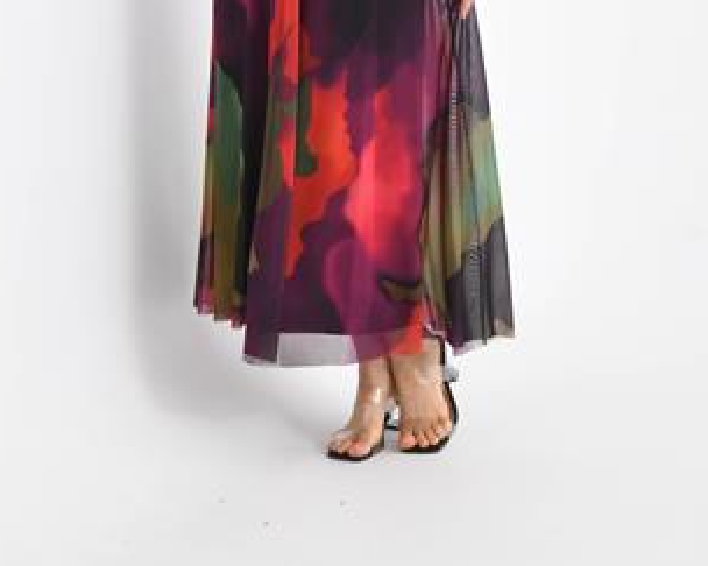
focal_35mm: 109
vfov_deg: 13.8
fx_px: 2283
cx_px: 373
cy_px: -63
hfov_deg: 17.6
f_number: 7.1
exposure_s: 1/125
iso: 200
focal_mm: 62
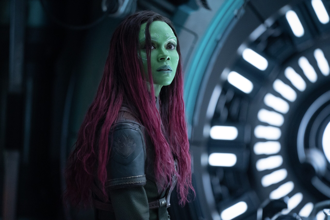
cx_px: 165
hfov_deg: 11.0
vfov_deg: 7.3
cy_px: 110
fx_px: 1714
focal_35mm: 187
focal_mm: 187
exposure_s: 1/125
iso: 8000
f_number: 2.8
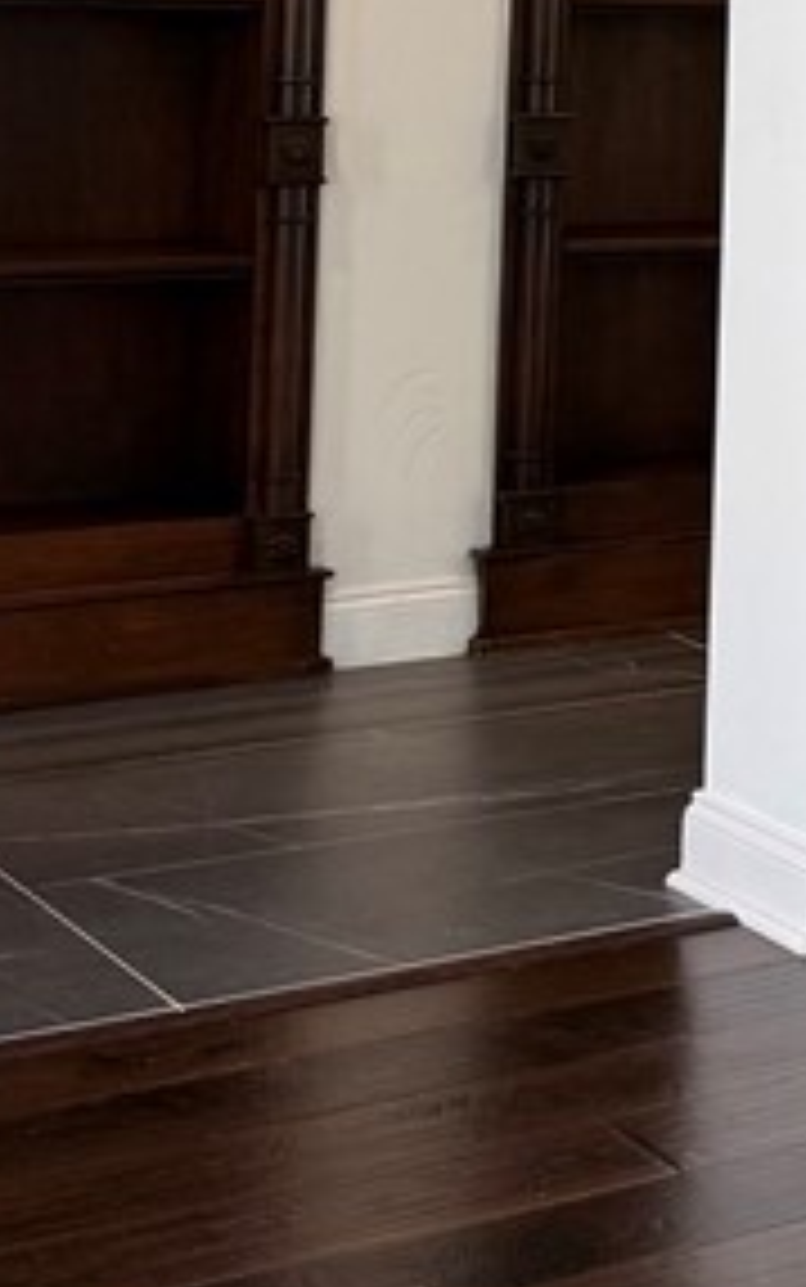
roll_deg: -2.2
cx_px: 2175
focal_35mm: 91
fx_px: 3195
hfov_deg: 11.1
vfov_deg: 21.9
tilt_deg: +0.0
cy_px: -22
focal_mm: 6.76
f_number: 1.78
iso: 100
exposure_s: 1/120
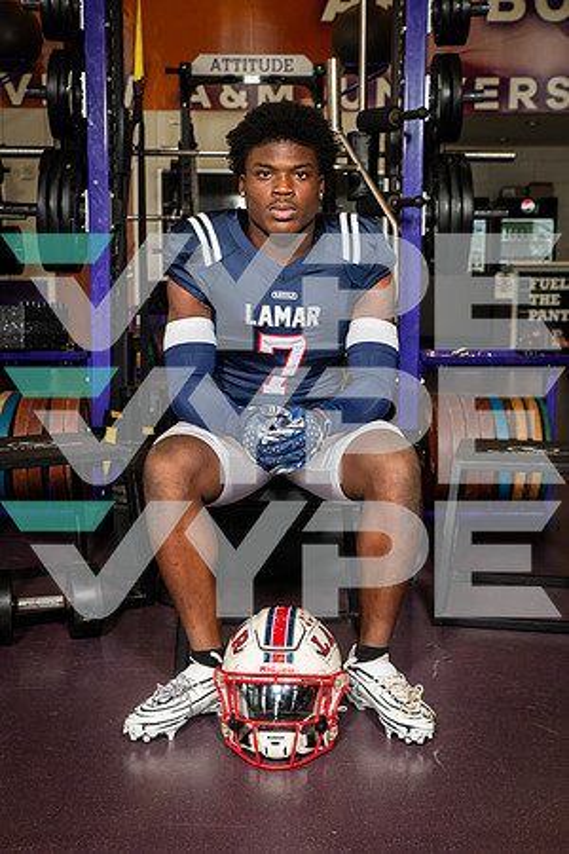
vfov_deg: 41.1
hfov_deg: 28.1
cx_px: 284
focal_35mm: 48
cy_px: 427
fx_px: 1138
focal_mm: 48
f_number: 7.1
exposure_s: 1/250
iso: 800
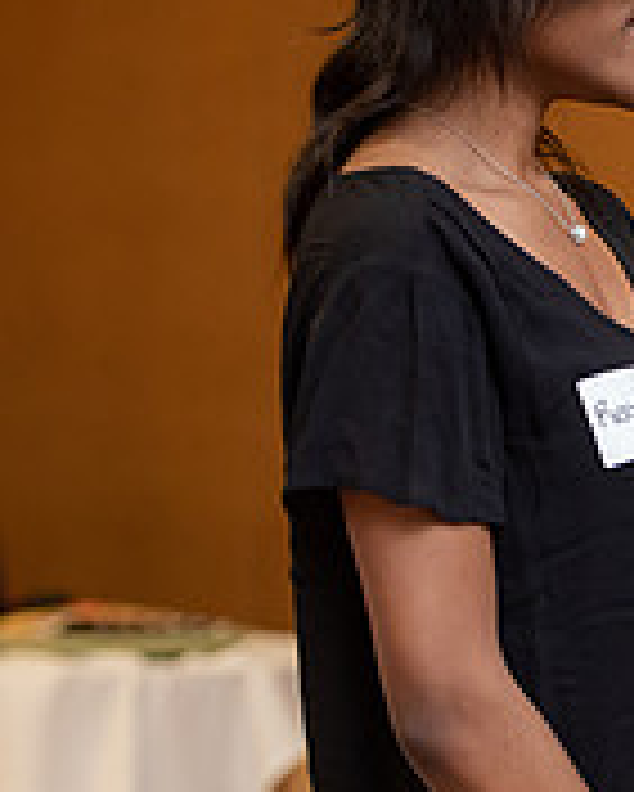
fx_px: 6234
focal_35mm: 266
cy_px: 385
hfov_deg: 5.7
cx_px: 1088
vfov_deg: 7.3
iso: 1250
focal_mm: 86
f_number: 3.2
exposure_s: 1/200
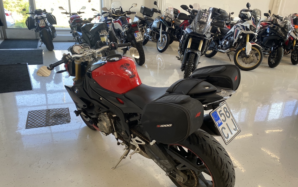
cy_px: 107
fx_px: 227
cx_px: 150
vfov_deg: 44.4
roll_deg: -2.5
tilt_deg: -23.2
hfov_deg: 66.5
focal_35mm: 28
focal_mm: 4.25
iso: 80
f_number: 1.8
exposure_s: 1/100
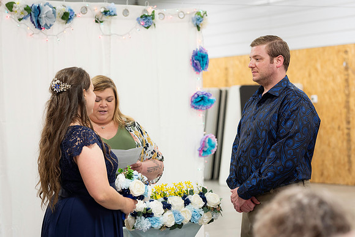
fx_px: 995
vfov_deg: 13.6
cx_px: 179
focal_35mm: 101
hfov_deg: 20.2
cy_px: 96
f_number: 3.5
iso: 640
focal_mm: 85
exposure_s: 1/125
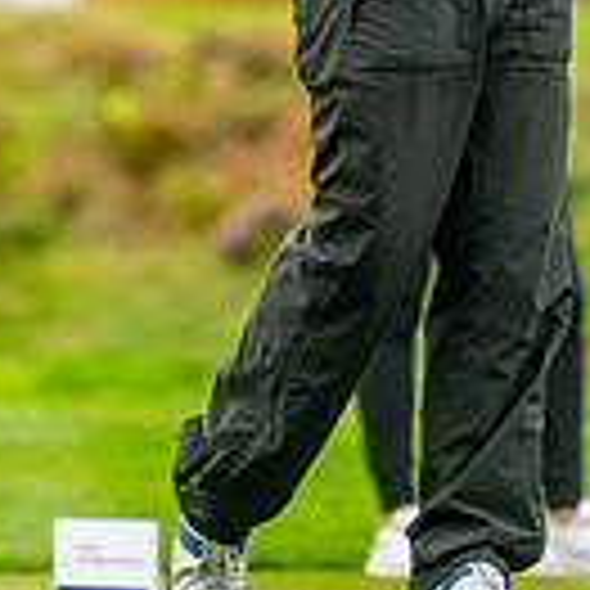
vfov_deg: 2.0
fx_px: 16854
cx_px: 243
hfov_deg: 2.0
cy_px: -378
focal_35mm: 874
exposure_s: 1/1000
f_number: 4
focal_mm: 300
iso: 800
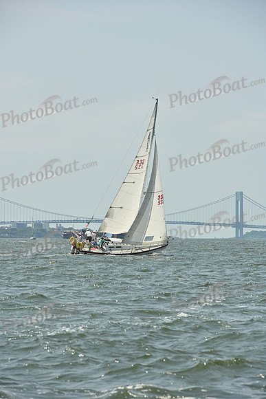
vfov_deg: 10.3
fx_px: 2215
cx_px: 133
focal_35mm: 200
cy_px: 200
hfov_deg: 6.9
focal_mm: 200
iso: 320
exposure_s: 1/1250
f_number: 10
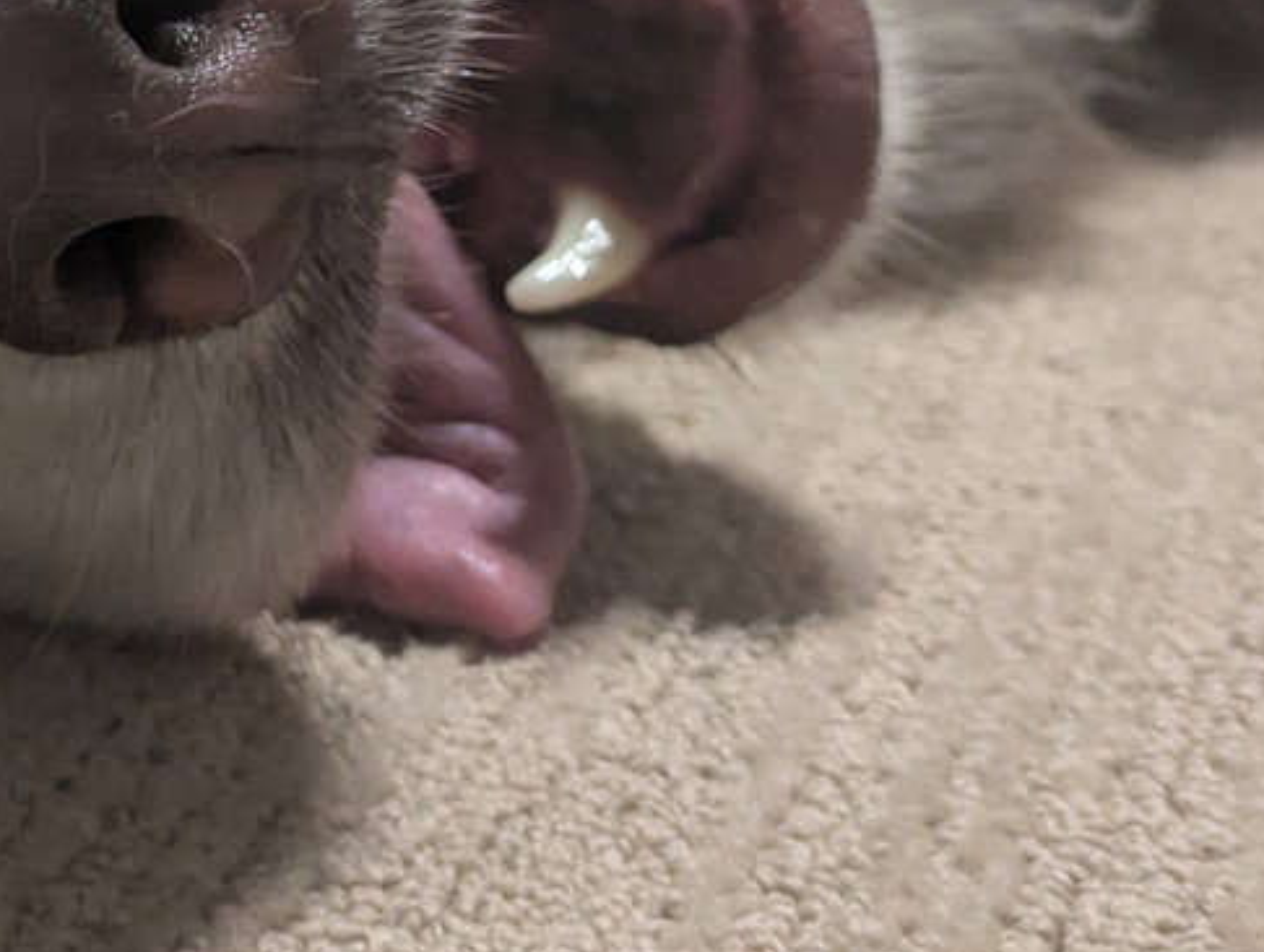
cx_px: 237
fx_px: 2889
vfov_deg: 17.6
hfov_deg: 24.3
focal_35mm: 79
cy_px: -254
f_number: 1.85
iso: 2225
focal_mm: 6.81
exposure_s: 1/60
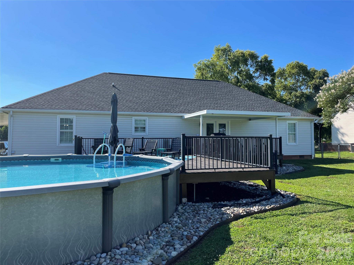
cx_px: 177
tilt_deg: +1.8
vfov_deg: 53.1
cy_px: 132
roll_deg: +0.4
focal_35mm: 26
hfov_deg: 67.3
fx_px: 266
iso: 32
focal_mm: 4.2
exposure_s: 1/2564
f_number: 1.6
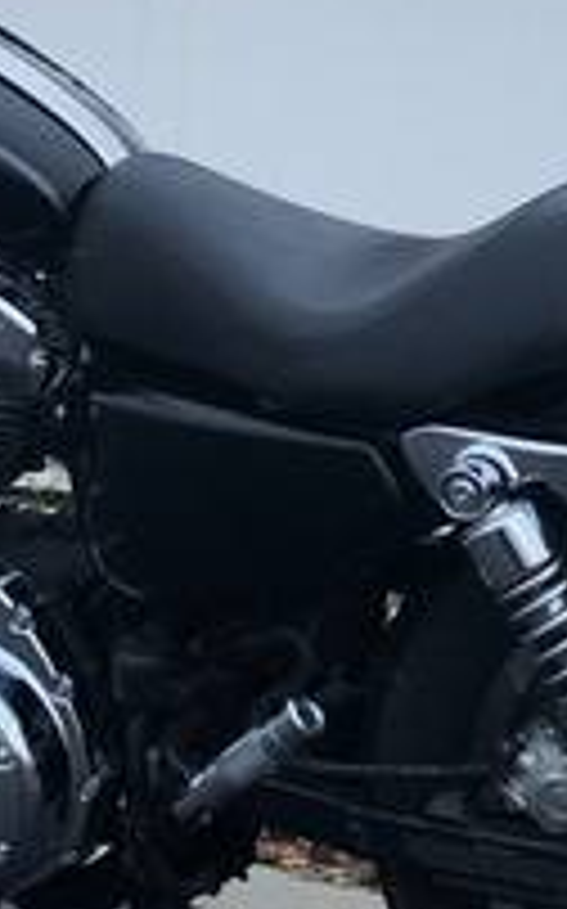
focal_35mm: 94
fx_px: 2327
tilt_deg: +1.0
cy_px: 297
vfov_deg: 22.0
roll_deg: -5.1
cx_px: 180
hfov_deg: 13.9
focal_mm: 3.99
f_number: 1.8
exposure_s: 1/30
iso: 32
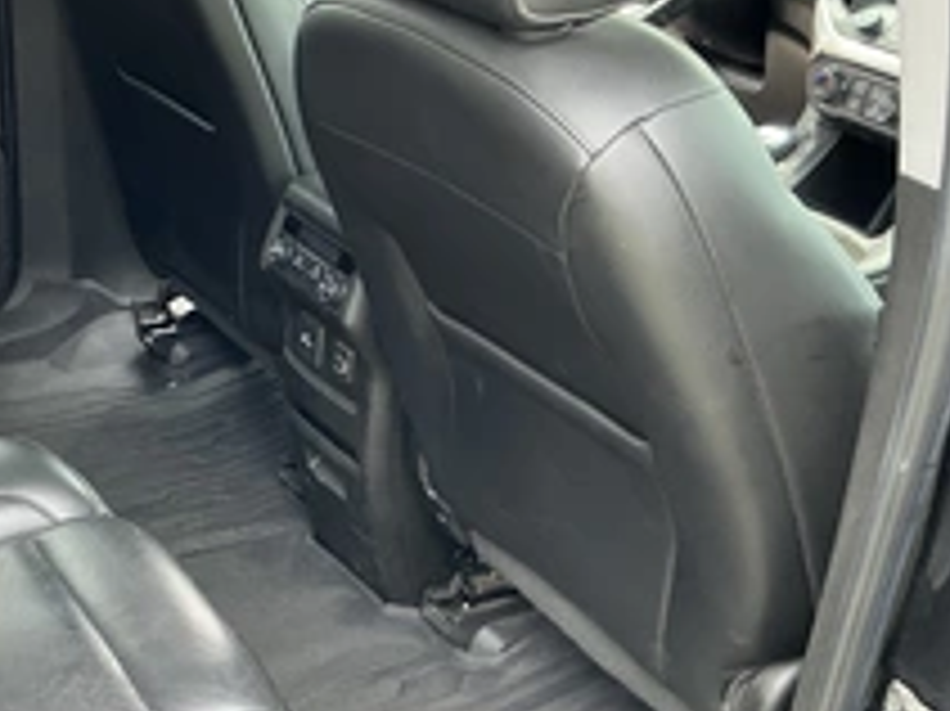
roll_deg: -0.2
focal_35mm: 53
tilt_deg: -34.6
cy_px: 477
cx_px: 104
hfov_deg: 34.3
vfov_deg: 27.3
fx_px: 1454
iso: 64
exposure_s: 1/113
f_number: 1.8
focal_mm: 3
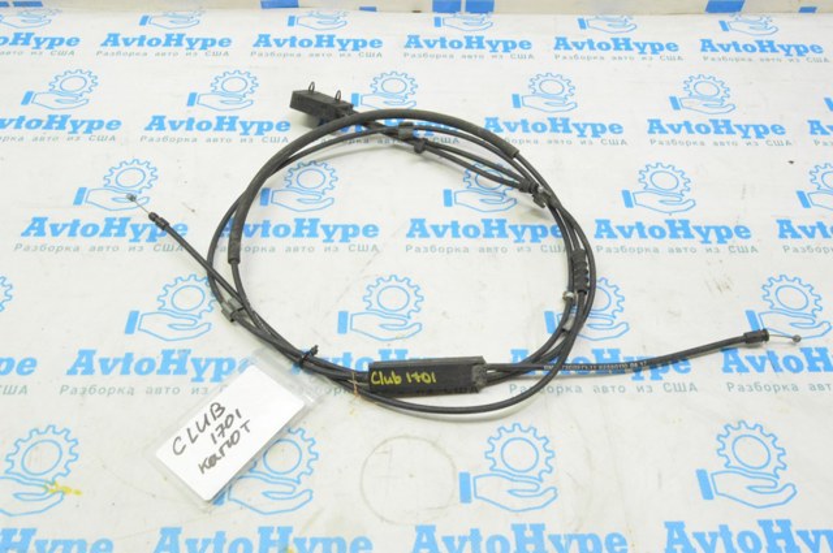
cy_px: 276
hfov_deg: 62.0
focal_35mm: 30
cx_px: 416
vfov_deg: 43.5
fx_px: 693
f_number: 20
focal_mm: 20
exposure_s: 1/20
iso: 6400
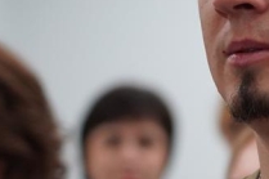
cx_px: 377
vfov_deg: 3.2
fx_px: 3158
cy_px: 156
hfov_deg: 4.8
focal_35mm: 423
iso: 2500
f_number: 4
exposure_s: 1/160
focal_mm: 92
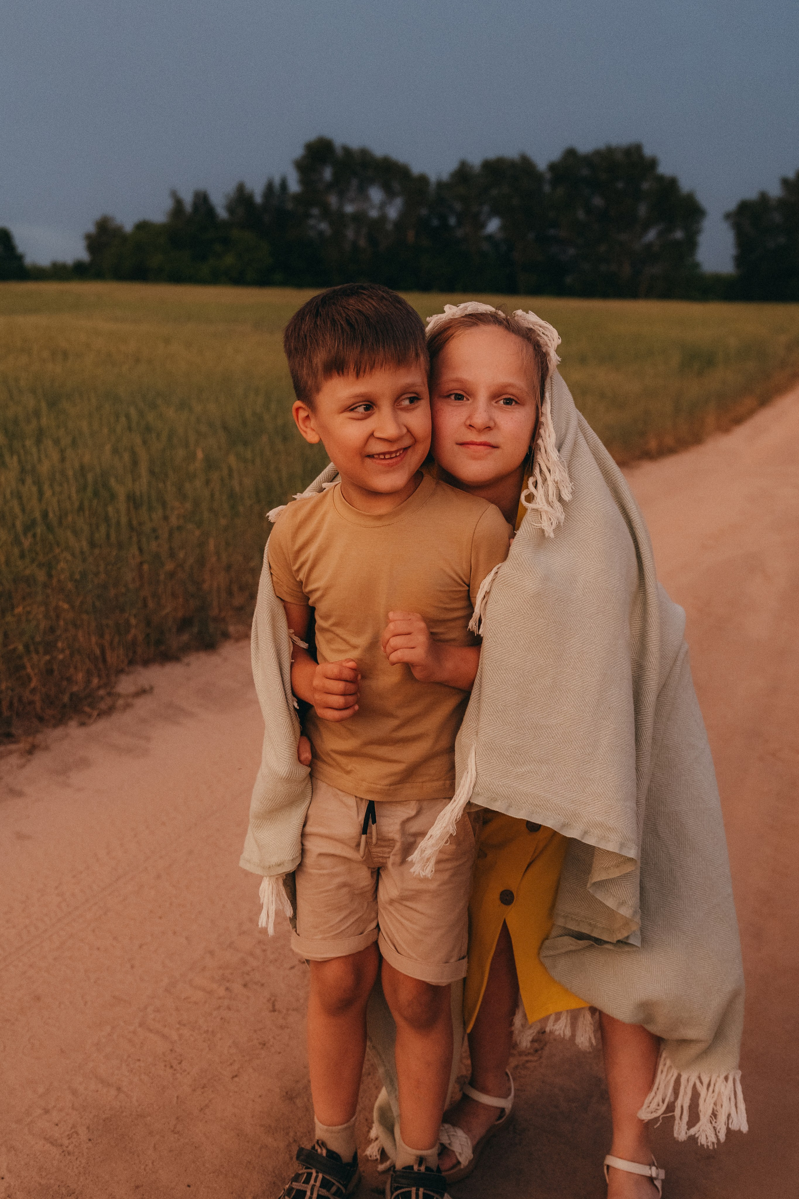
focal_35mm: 42
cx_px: 400
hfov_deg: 31.9
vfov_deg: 46.4
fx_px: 1398
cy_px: 600
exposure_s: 1/320
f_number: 2.8
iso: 800
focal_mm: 28
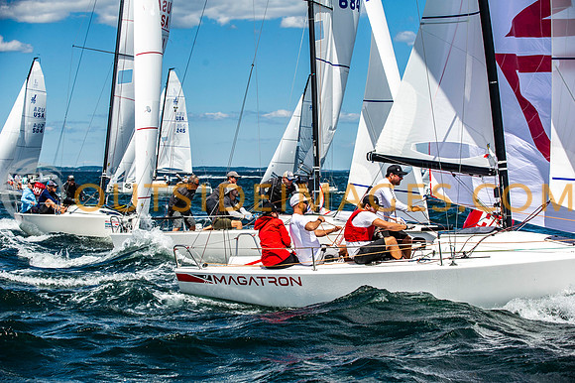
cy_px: 192
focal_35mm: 86
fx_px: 1373
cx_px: 288
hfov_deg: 23.7
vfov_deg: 15.9
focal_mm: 86
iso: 500
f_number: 5.6
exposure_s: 1/5000
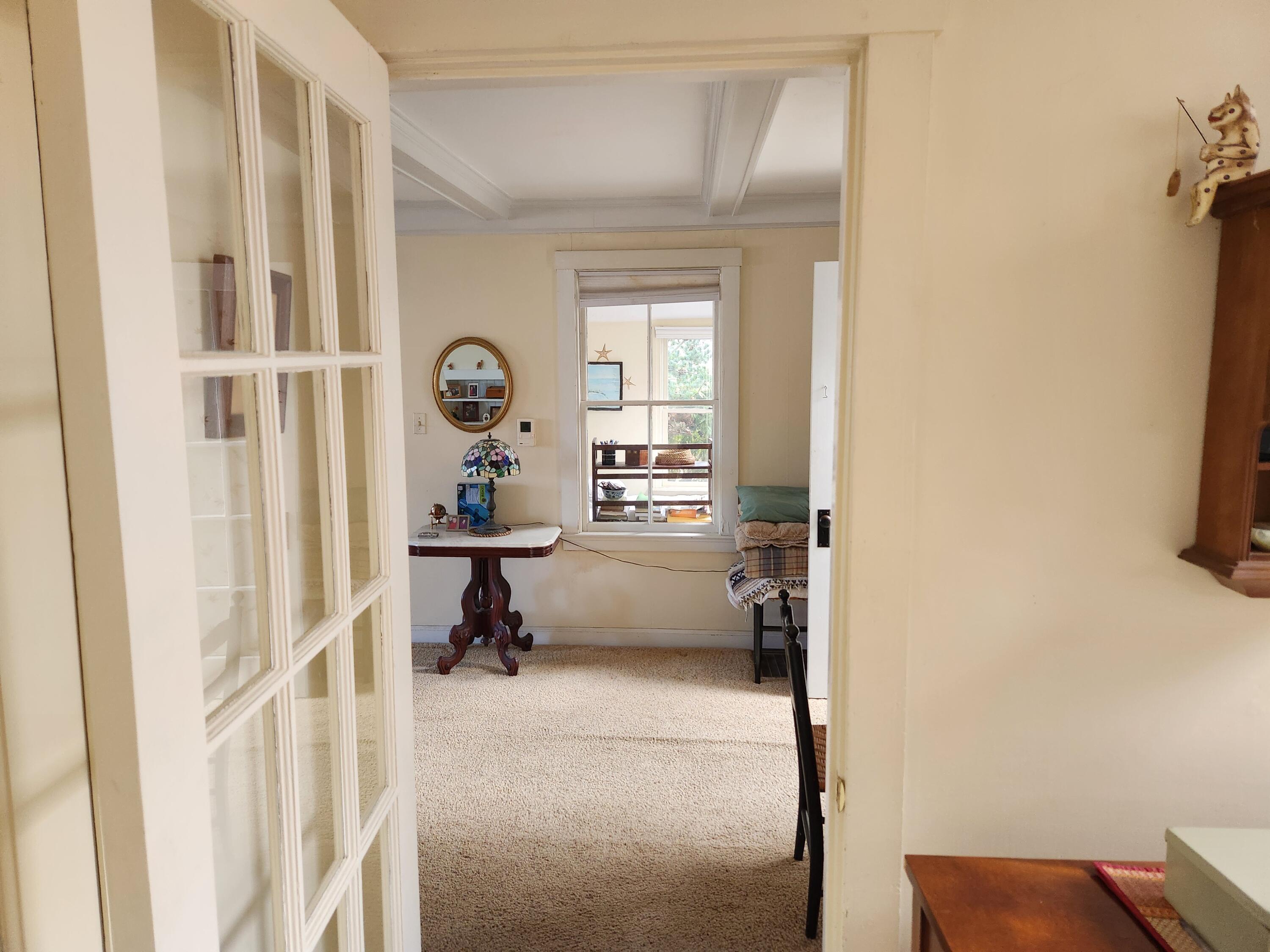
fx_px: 844
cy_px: 476
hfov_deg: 73.9
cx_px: 635
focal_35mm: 23
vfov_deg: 58.9
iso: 250
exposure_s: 1/120
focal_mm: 5.4
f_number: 1.8
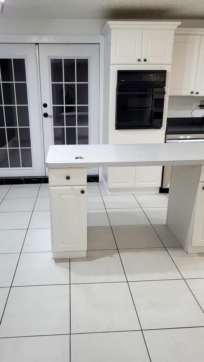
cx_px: 86
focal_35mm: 29
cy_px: 178
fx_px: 279
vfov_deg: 66.1
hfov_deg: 40.1
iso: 200
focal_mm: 5.4
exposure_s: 1/40
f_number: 1.8
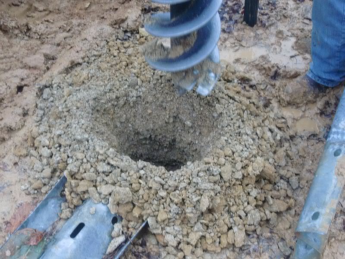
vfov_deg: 27.0
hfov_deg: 35.5
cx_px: 172
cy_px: 130
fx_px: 538
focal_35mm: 54
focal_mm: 9.5
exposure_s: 1/60
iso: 250
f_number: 4.3
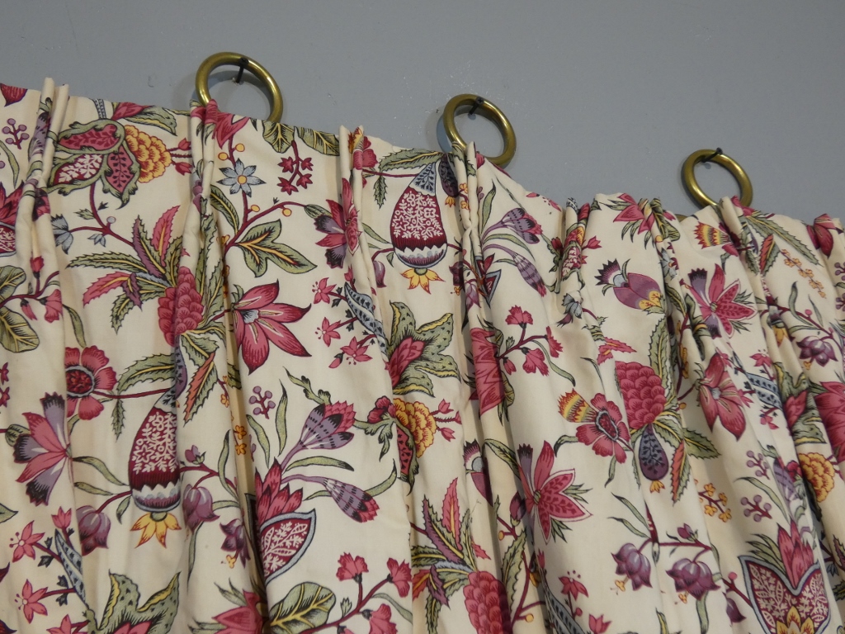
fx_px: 854
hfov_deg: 52.6
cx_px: 422
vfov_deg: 40.7
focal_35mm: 35
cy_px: 317
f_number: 3.4
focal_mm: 6.2
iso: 320
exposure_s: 1/80
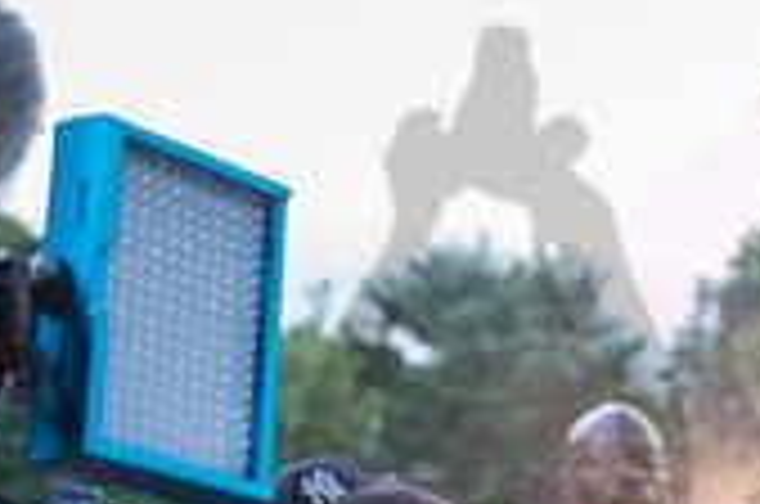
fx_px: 2465
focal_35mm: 117
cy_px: 862
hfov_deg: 15.7
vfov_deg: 11.0
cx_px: 1232
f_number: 3.5
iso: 2500
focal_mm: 34
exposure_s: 1/200
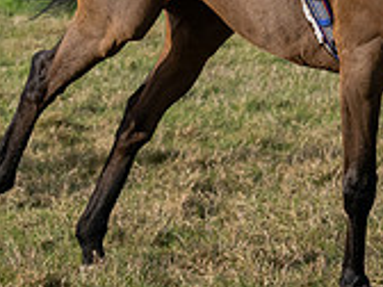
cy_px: -91
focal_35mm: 563
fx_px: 6229
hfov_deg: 3.5
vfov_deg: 2.6
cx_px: 187
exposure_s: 1/2500
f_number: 5
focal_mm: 110
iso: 400
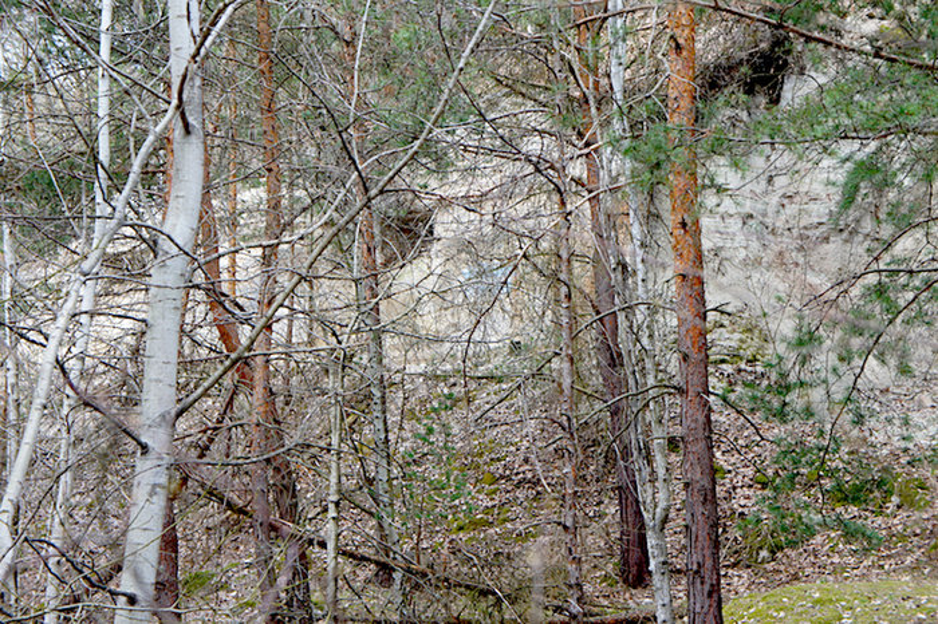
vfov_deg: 18.5
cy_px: 312
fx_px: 1914
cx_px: 469
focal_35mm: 74
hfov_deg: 27.5
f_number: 5.6
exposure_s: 1/100
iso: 200
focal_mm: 49
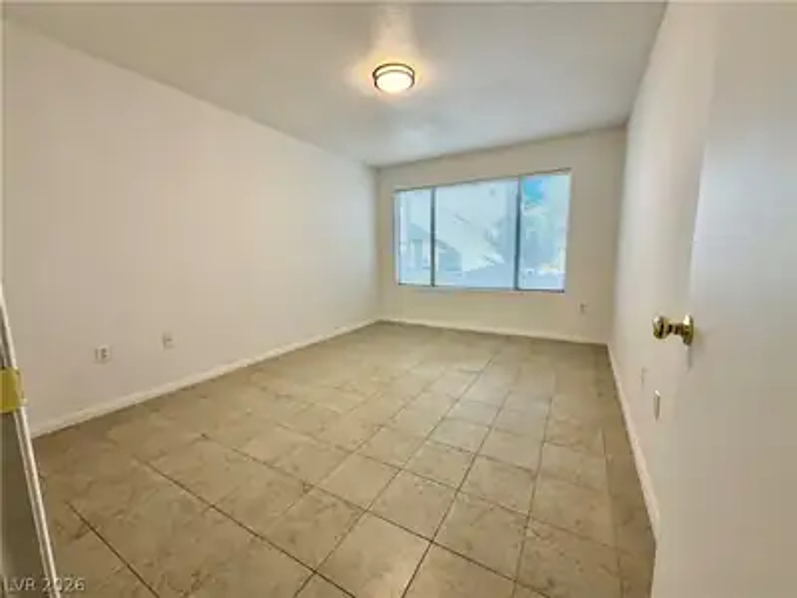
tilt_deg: -7.5
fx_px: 322
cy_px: 299
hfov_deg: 102.1
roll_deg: +0.1
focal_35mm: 14
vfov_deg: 85.7
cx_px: 398
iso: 200
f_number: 2.2
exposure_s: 1/60
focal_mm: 2.22
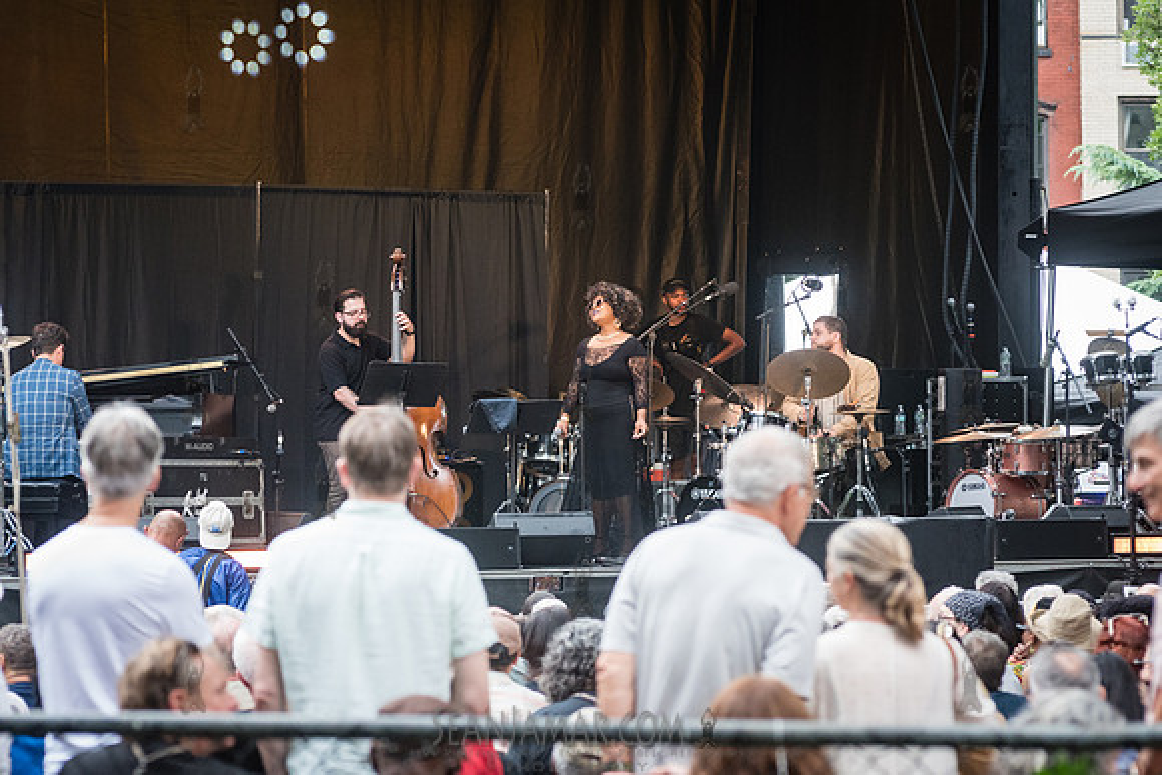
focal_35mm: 169
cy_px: 380
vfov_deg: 8.1
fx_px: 5456
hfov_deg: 12.2
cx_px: 591
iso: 2000
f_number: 5
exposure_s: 1/400
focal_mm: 145
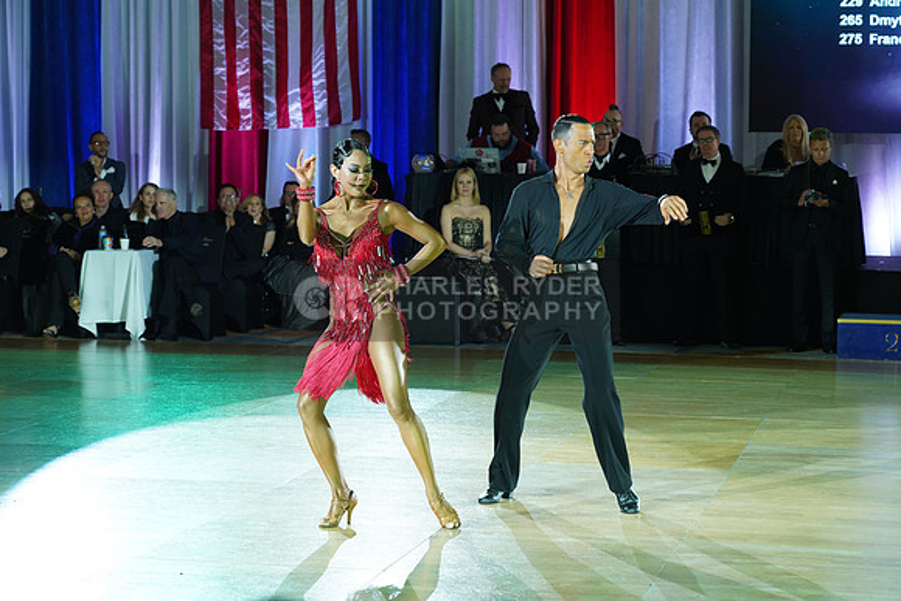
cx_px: 450
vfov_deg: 15.9
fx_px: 2153
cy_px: 300
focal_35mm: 86
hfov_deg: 23.6
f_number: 5.6
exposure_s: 1/160
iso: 1600
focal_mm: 86
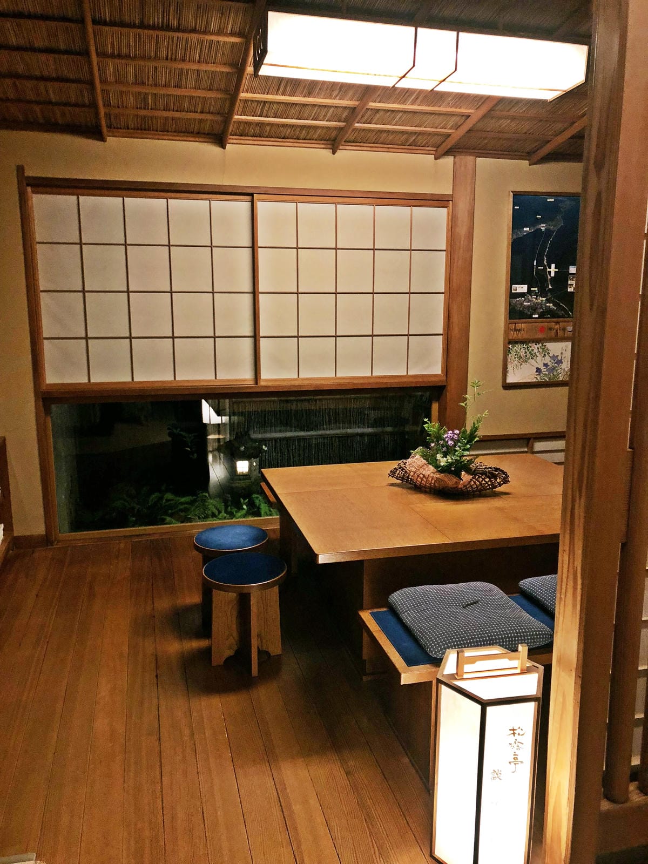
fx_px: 724
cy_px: 432
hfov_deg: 48.2
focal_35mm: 29
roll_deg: +0.9
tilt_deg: -10.8
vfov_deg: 61.7
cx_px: 324
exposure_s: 1/20
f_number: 1.8
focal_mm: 3.99
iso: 40
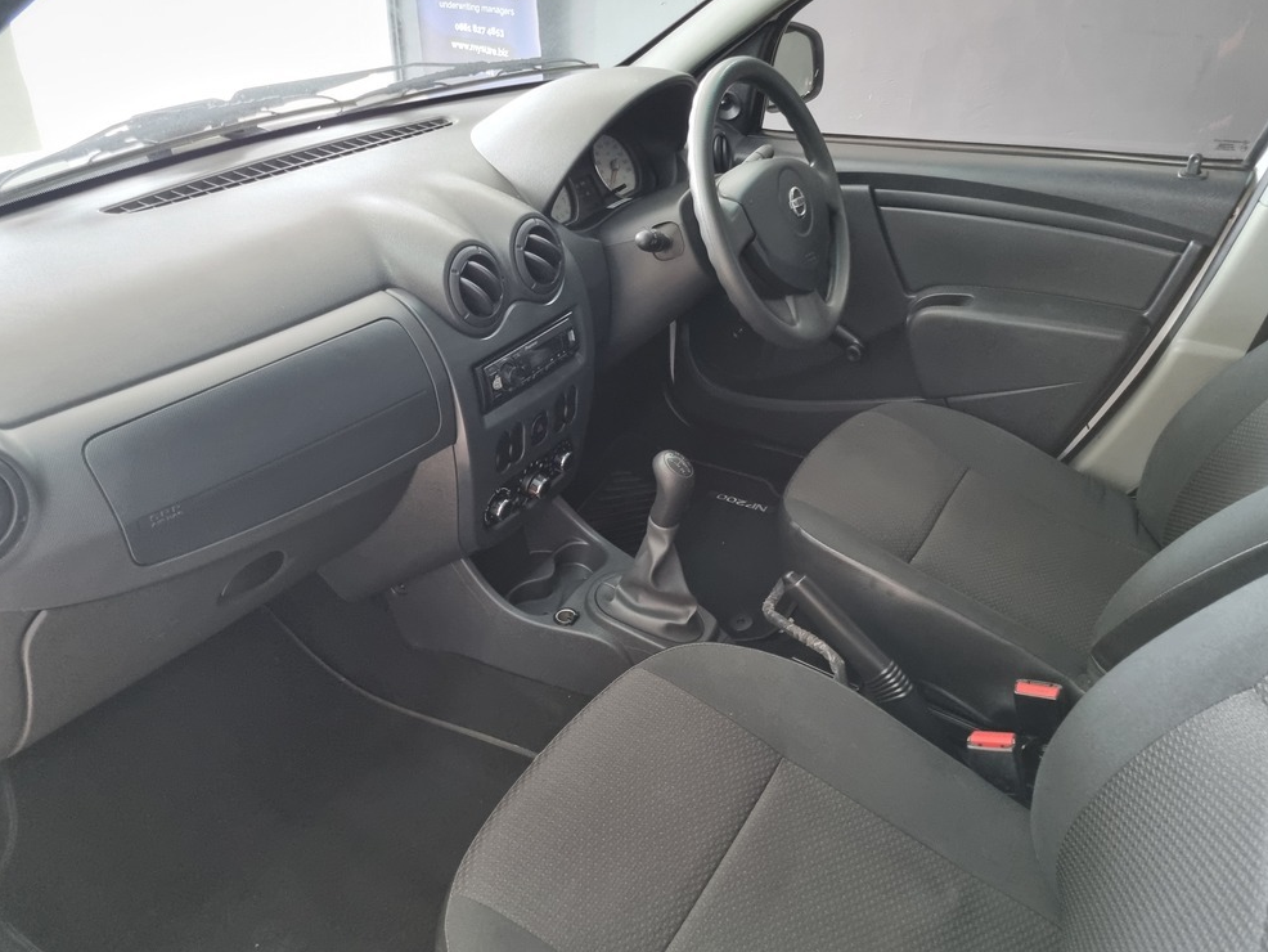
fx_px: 989
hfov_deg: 65.3
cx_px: 655
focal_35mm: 27
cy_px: 480
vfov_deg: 51.4
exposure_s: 1/33
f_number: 1.8
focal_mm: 5.4
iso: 500
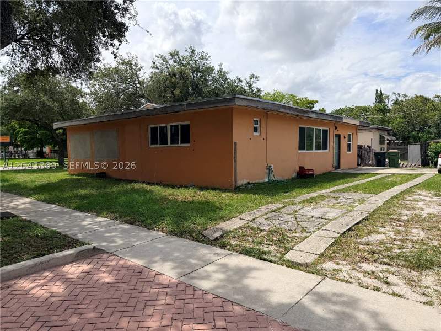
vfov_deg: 56.8
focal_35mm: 24
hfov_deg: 71.6
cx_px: 220
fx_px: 306
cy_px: 166
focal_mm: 6.76
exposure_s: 1/6173
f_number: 1.78
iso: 80
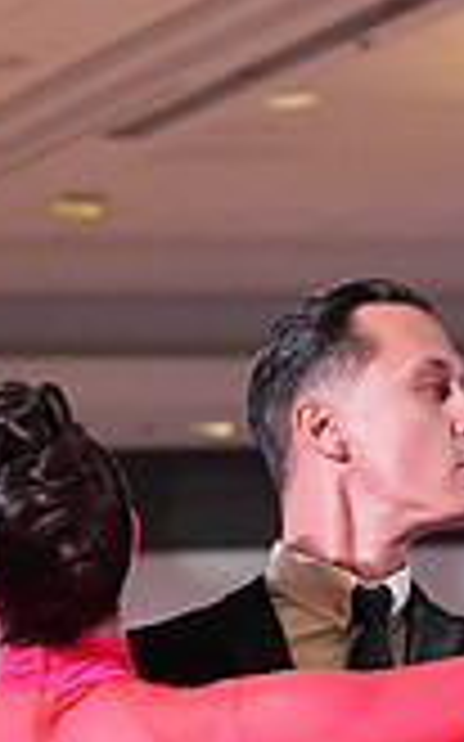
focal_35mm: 290
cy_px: 1223
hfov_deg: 4.5
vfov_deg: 7.1
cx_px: 376
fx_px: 5873
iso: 8000
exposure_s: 1/400
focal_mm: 81
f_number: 5
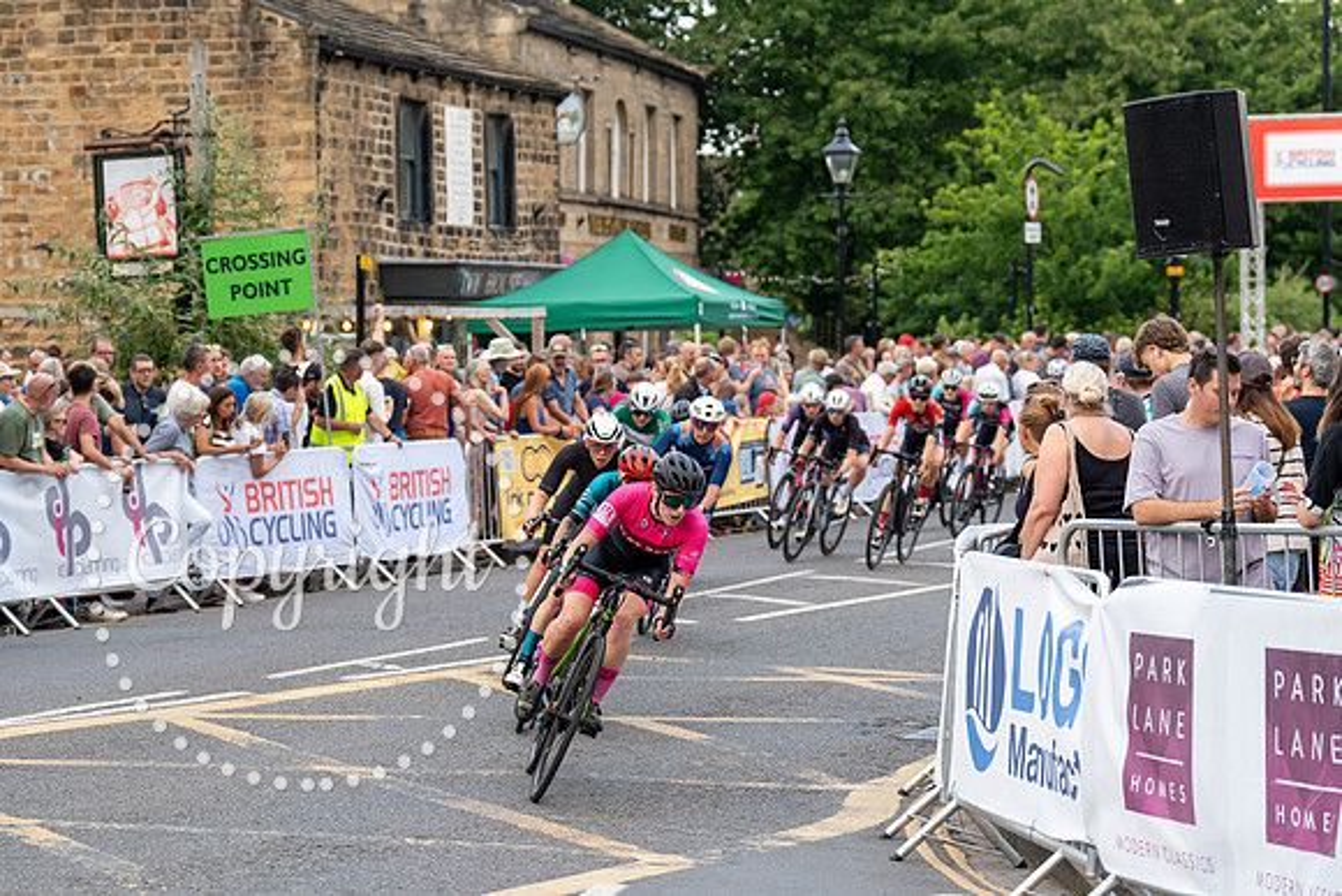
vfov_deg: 13.8
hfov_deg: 20.6
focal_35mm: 99
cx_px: 671
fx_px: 3687
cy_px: 448
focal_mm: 95
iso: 800
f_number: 4
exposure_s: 1/800
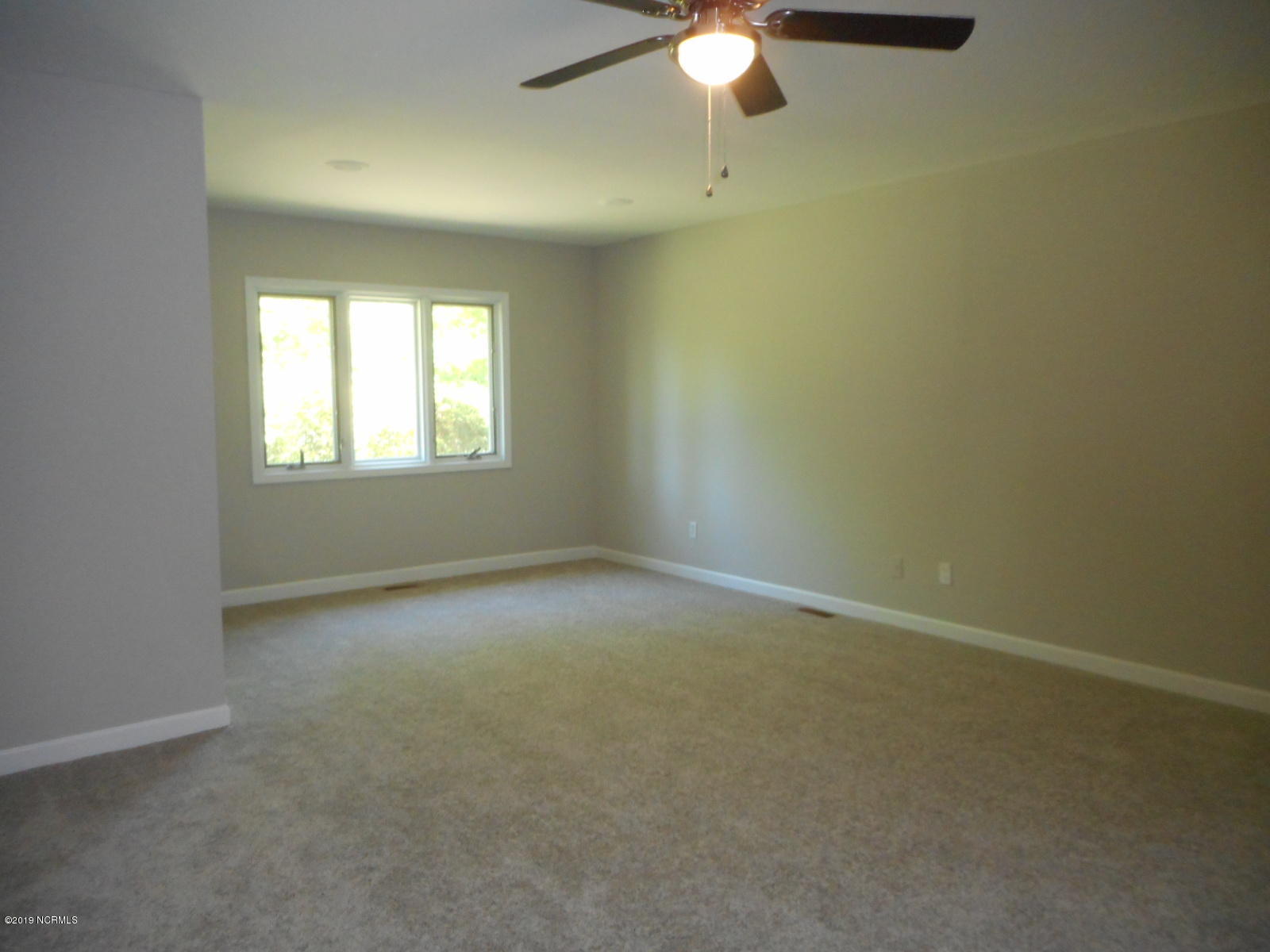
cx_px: 635
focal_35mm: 25
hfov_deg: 69.4
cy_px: 476
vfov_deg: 54.9
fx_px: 917
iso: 400
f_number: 3.7
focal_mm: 4.5
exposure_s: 1/25
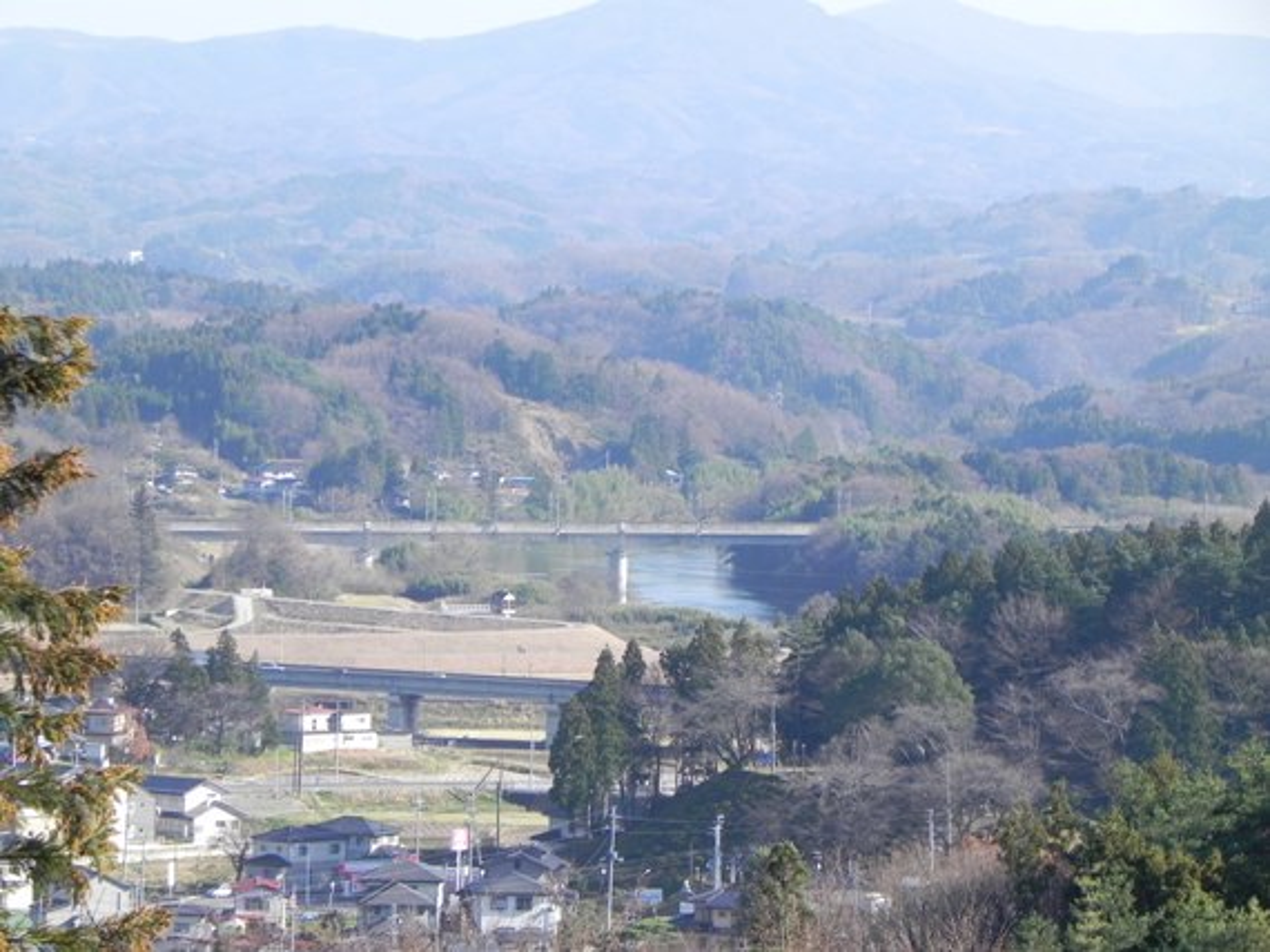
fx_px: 7775
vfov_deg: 7.0
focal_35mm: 212
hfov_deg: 9.3
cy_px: 476
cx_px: 635
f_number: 5.6
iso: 160
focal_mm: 37.7
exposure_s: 1/397
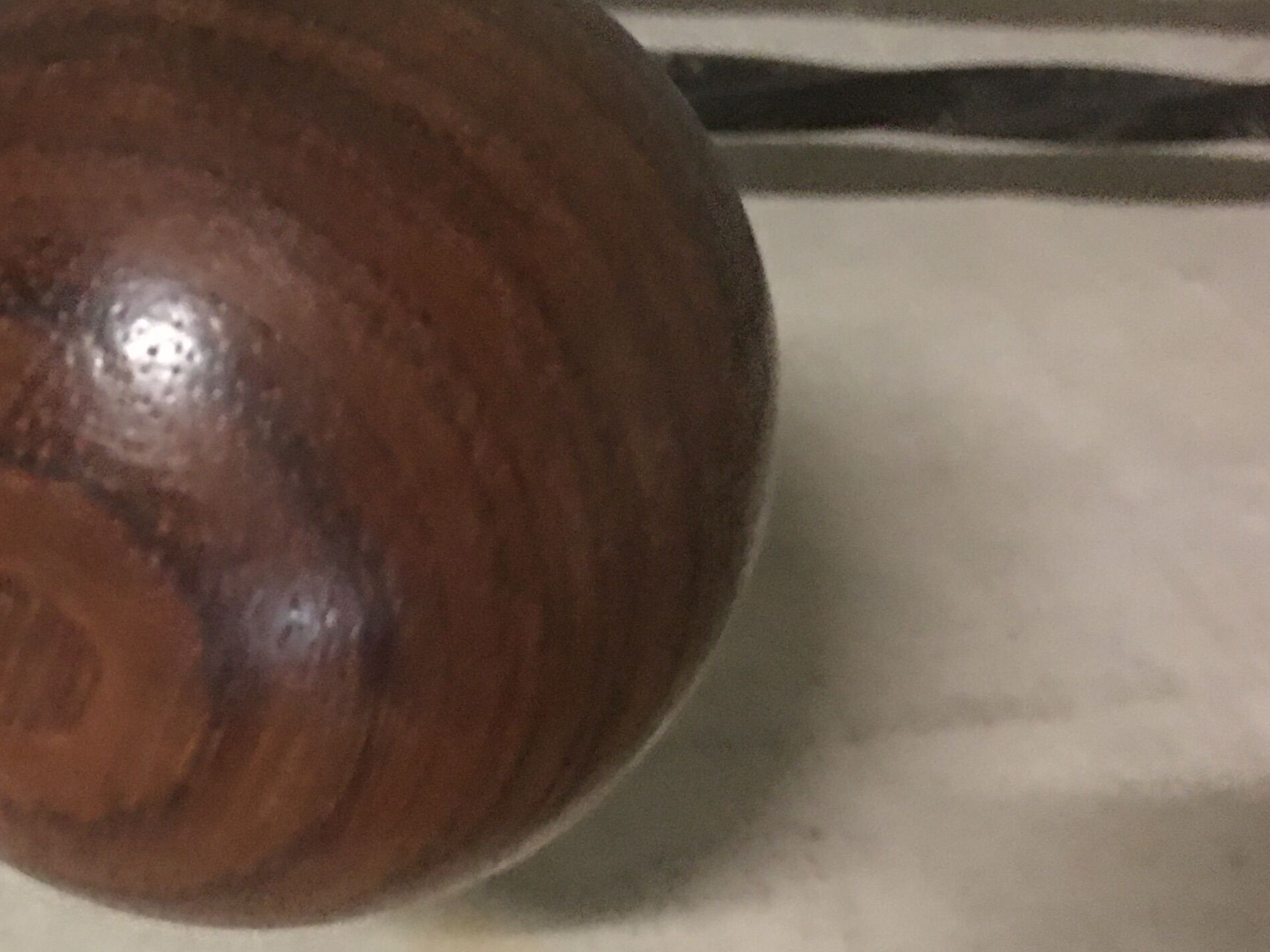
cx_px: -56
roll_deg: -13.1
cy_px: 283
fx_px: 2274
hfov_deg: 28.8
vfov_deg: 23.5
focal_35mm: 62
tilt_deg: -41.4
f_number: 2.2
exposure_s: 1/4
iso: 160
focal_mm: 4.15
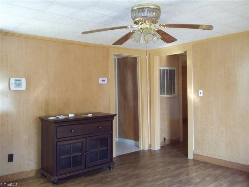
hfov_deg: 56.8
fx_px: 230
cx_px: 124
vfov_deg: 44.2
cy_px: 94
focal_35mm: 32
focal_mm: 5.7
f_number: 2.9
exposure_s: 1/30
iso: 400
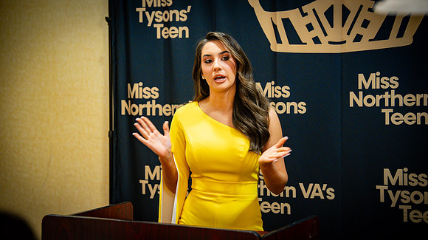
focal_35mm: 73
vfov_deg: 16.4
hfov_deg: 28.9
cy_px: 120
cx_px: 214
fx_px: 832
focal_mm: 70
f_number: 2.8
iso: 1600
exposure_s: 1/125
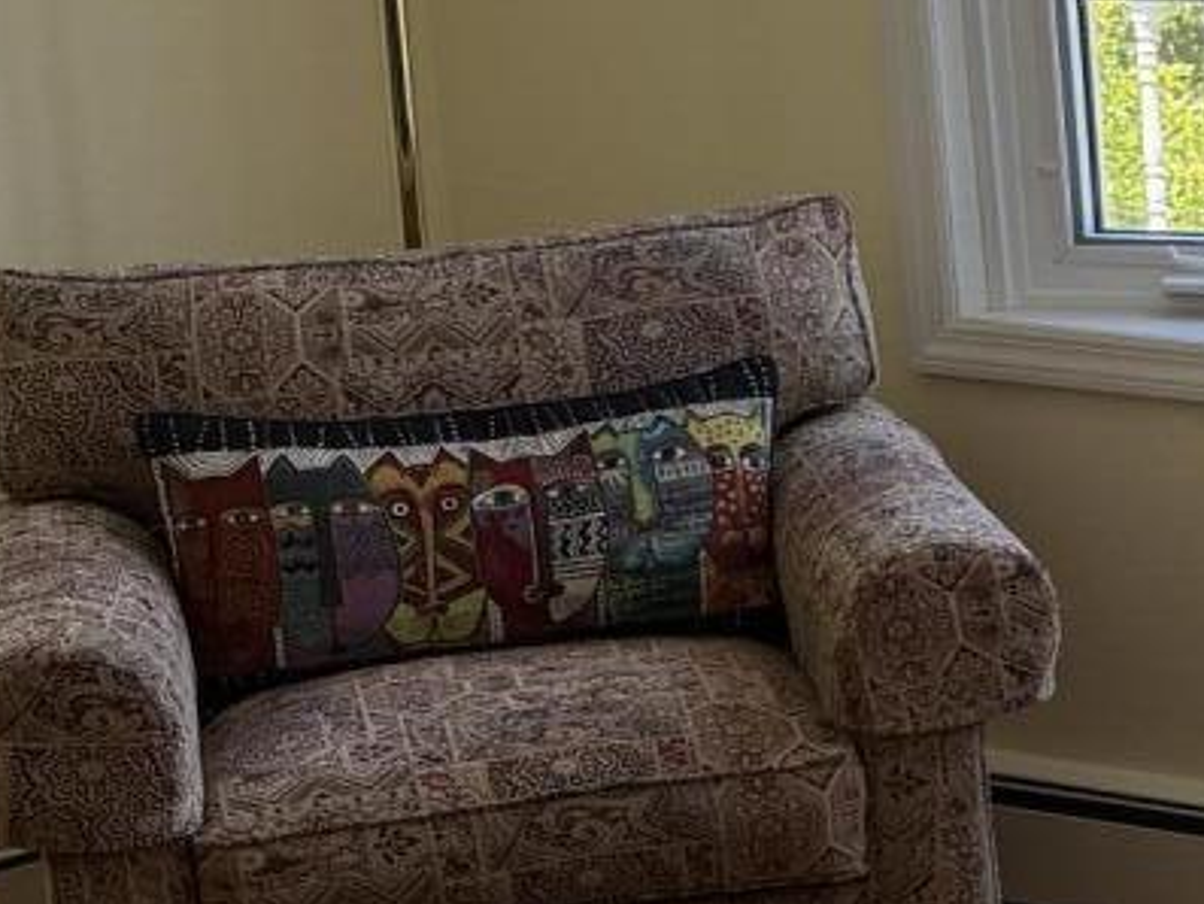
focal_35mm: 121
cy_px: 428
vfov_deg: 12.3
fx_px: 4210
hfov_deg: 13.9
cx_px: 2363
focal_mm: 6.76
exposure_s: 1/177
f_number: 1.78
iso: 80
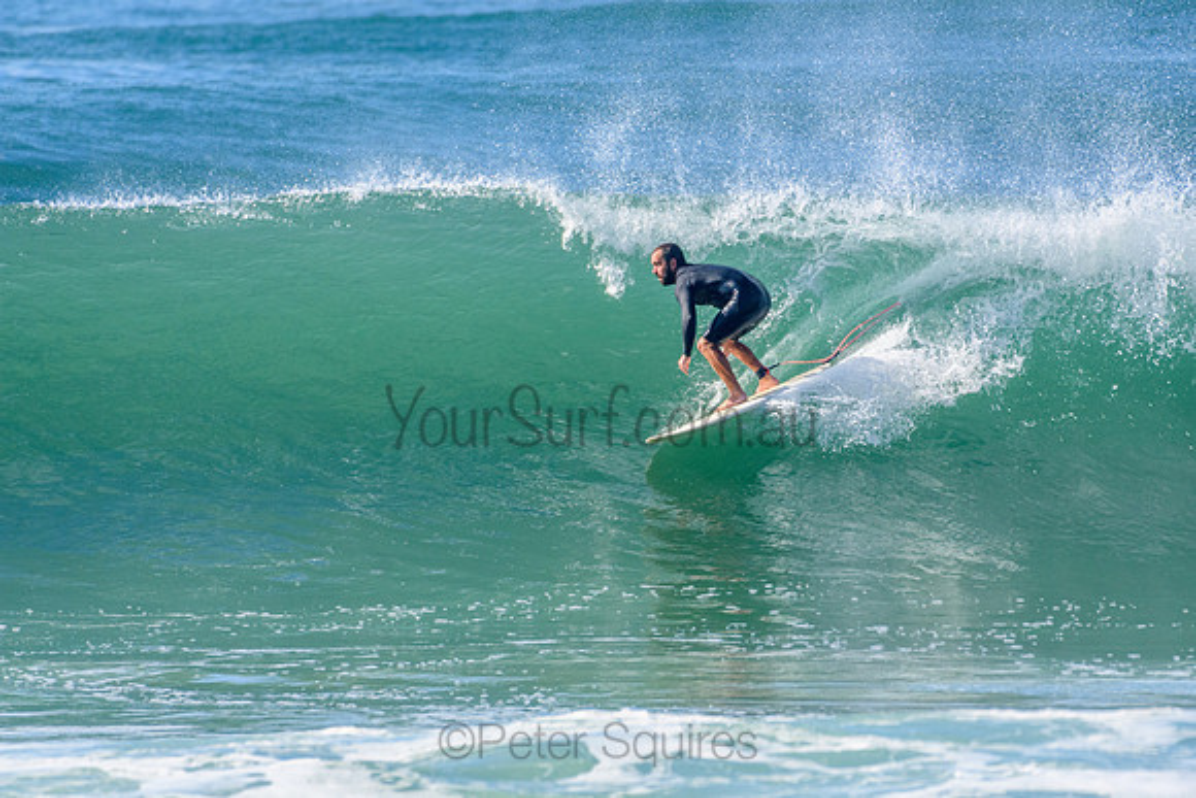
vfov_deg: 1.8
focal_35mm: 750
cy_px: 399
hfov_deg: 2.7
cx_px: 598
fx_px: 24921
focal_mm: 500
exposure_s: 1/2000
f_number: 5.6
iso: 450
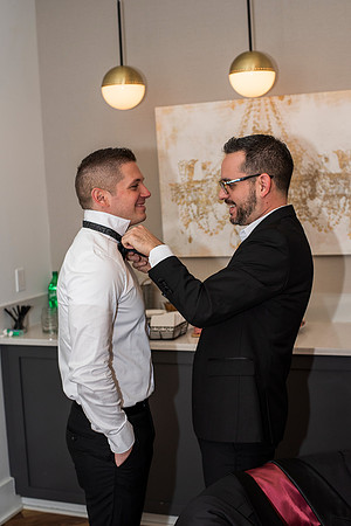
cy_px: 263
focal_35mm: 50
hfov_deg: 27.0
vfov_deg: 39.6
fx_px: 731
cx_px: 176
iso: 800
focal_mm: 50
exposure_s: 1/125
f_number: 4
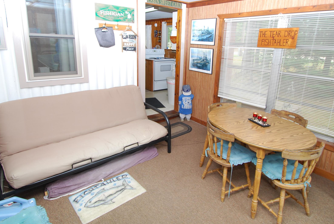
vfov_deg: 59.4
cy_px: 95
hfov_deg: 81.1
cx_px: 175
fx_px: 195
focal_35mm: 21
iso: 200
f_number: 4
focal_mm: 10
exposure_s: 1/60
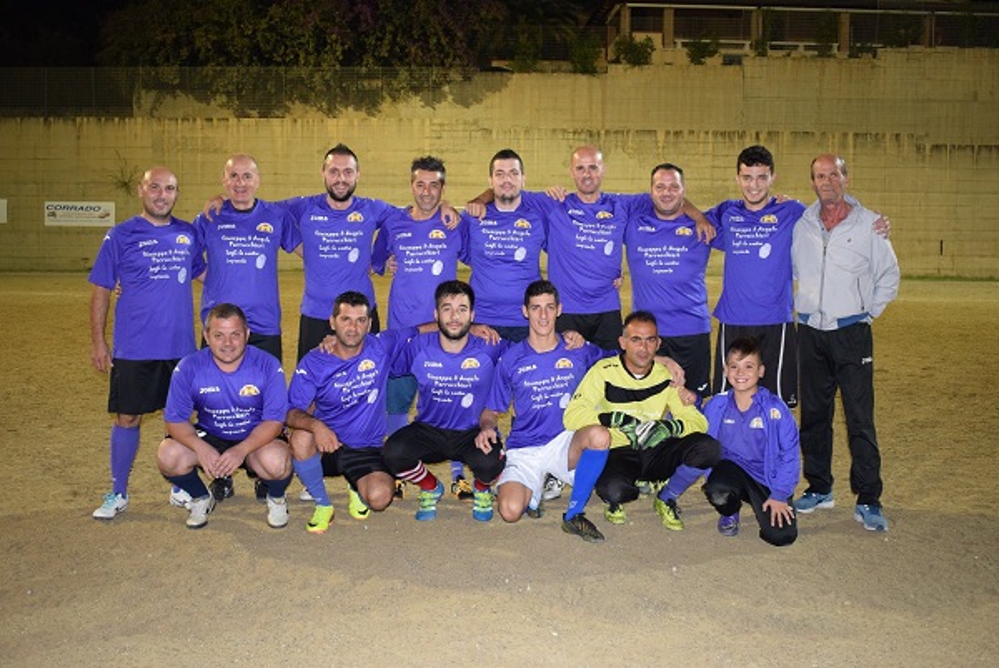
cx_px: 500
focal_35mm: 40
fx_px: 1125
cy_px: 334
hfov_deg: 47.9
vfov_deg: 33.1
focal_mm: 27
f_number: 4
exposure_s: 1/30
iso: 1600
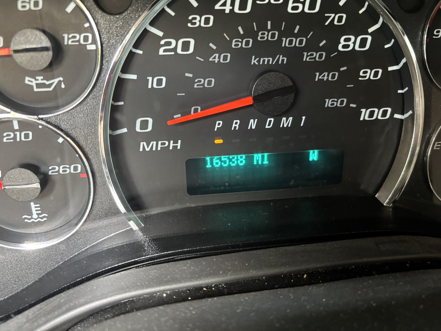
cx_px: 220
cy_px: 166
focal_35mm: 26
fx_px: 331
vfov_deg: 53.1
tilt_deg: -34.9
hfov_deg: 67.3
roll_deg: -1.3
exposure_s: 1/37
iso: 640
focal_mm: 5.96
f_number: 1.6
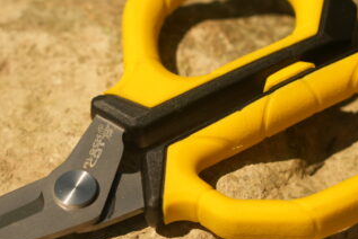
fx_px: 2528
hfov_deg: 8.1
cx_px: 161
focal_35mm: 254
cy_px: 108
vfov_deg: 5.4
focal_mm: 105
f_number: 4.5
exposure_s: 1/250
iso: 250
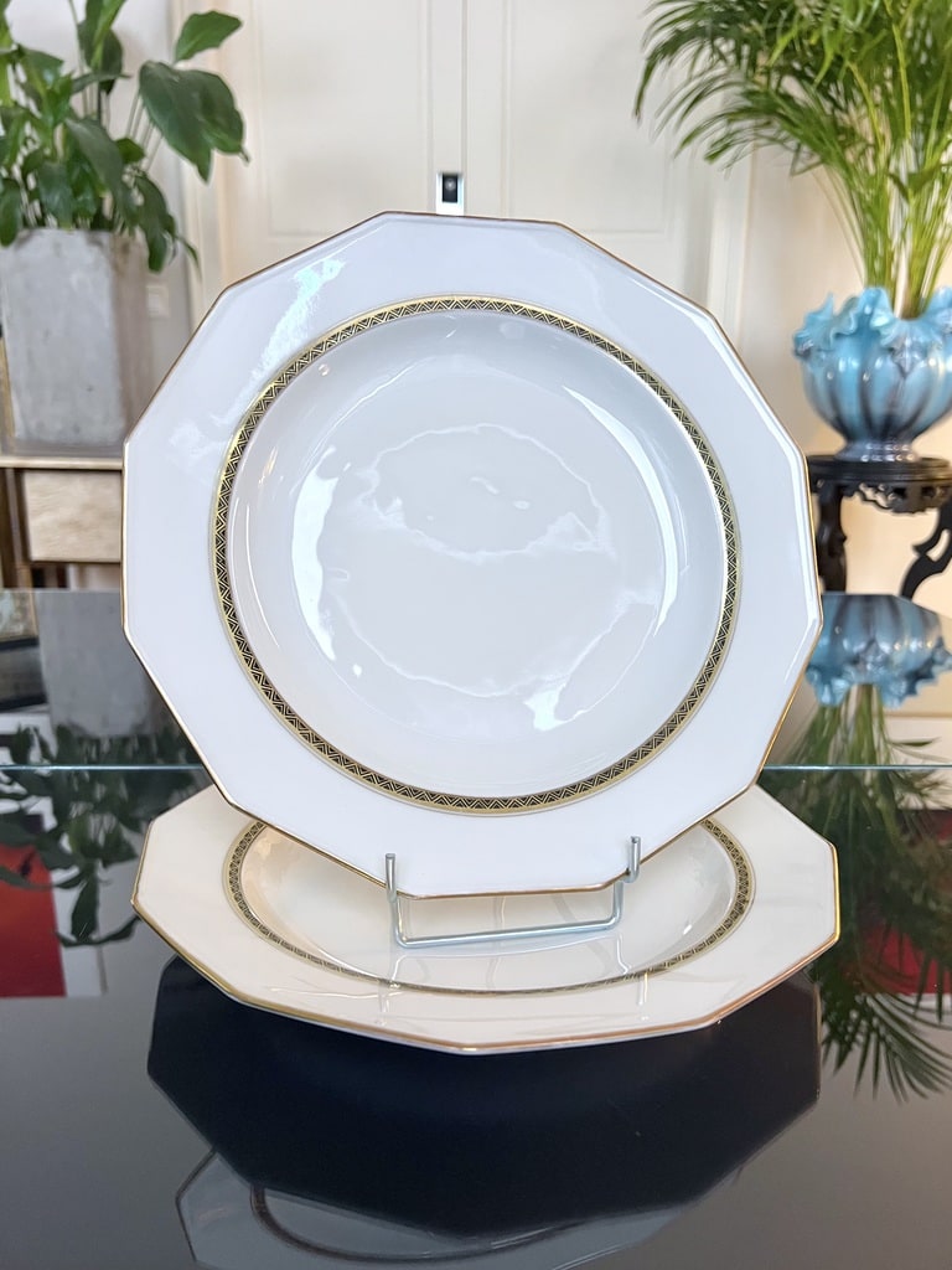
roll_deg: -0.6
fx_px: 953
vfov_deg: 67.3
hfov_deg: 53.1
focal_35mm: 26
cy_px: 635
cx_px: 476
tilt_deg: -13.0
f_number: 1.5
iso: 200
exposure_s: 1/50
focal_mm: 5.7
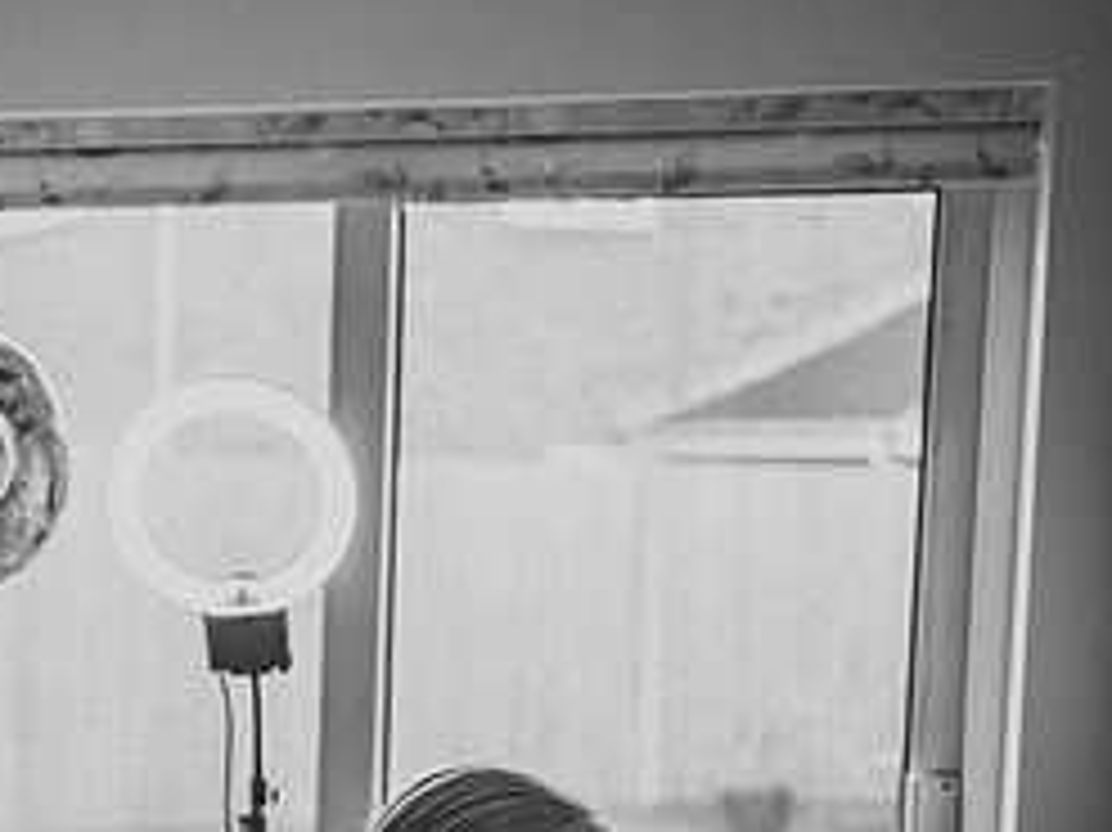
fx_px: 2537
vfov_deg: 18.4
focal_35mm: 79
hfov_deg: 23.2
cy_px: 702
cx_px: -131
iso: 100
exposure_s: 1/500
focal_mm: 35
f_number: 1.8
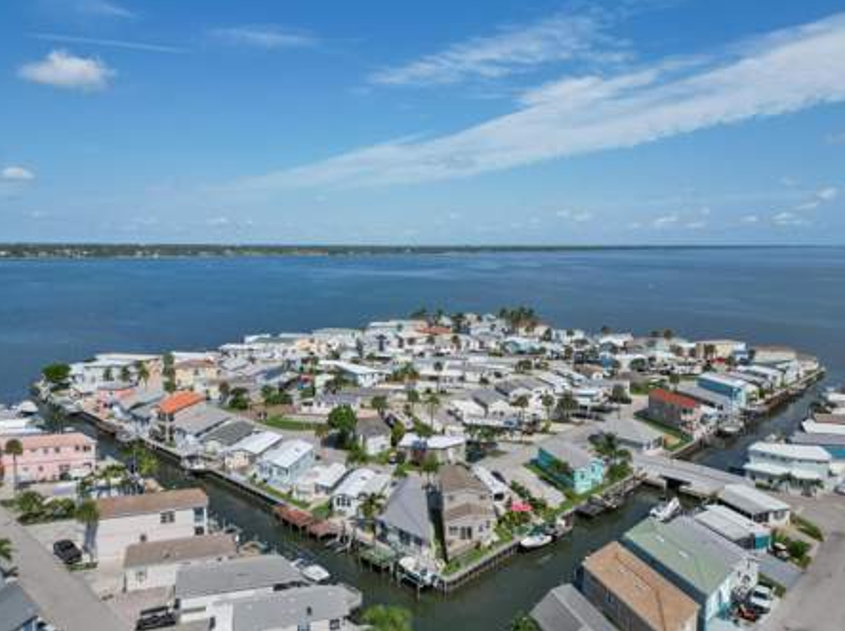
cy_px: 304
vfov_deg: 52.9
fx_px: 634
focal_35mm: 26
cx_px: 420
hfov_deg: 67.4
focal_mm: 6.72
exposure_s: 1/5000
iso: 140
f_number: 1.7
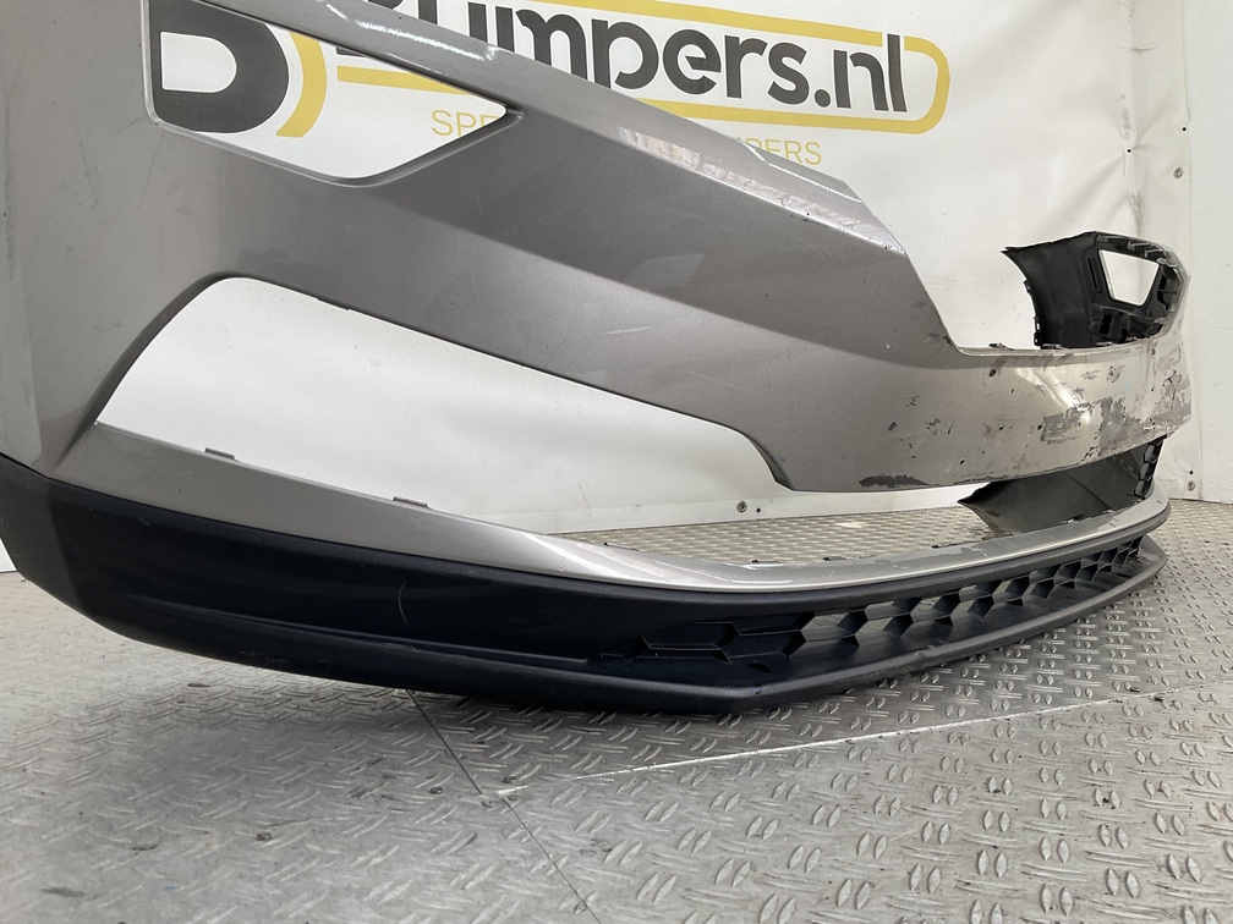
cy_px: 462
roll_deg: +0.3
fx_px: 1033
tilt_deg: -4.2
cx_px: 616
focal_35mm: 29
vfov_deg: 48.2
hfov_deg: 61.7
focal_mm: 3
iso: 16
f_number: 1.8
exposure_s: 1/121
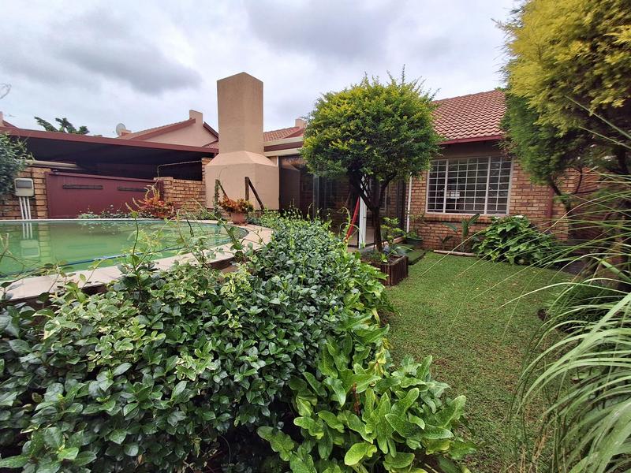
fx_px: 292
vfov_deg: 78.1
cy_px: 236
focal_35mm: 16
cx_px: 316
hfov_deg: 94.5
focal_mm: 1.64
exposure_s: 1/687
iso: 40
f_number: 2.2
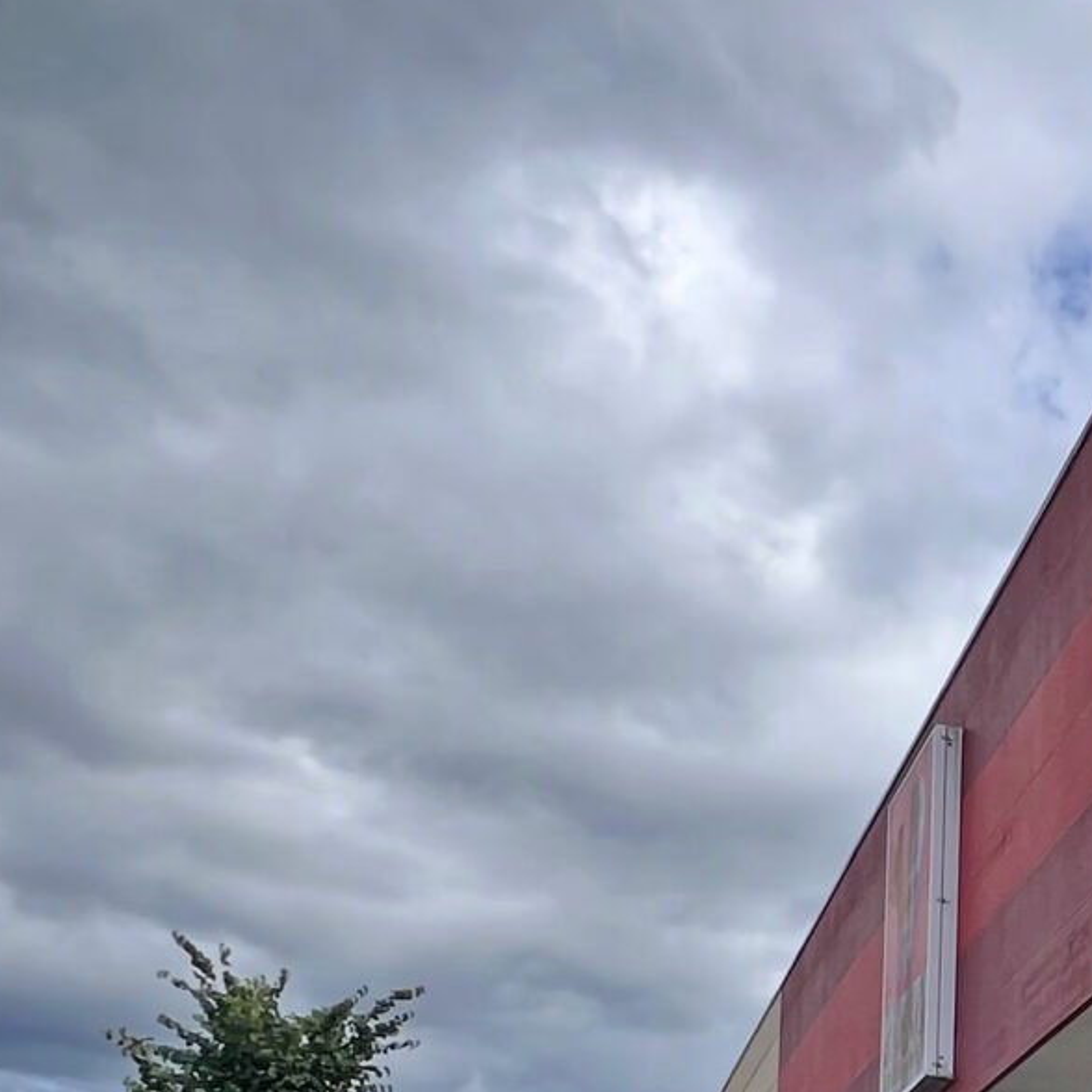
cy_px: 1315
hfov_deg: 27.1
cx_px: 1502
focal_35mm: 50
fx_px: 1785
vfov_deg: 29.3
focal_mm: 1.57
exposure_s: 1/827
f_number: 1.8
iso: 32
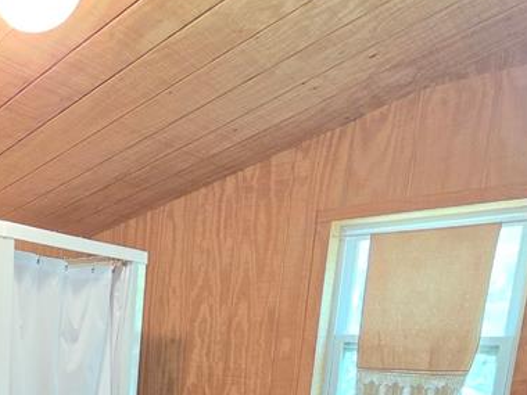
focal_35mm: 35
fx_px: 533
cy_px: 428
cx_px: -31
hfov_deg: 43.0
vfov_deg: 35.2
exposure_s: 1/60
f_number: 2.2
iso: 1600
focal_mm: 2.2
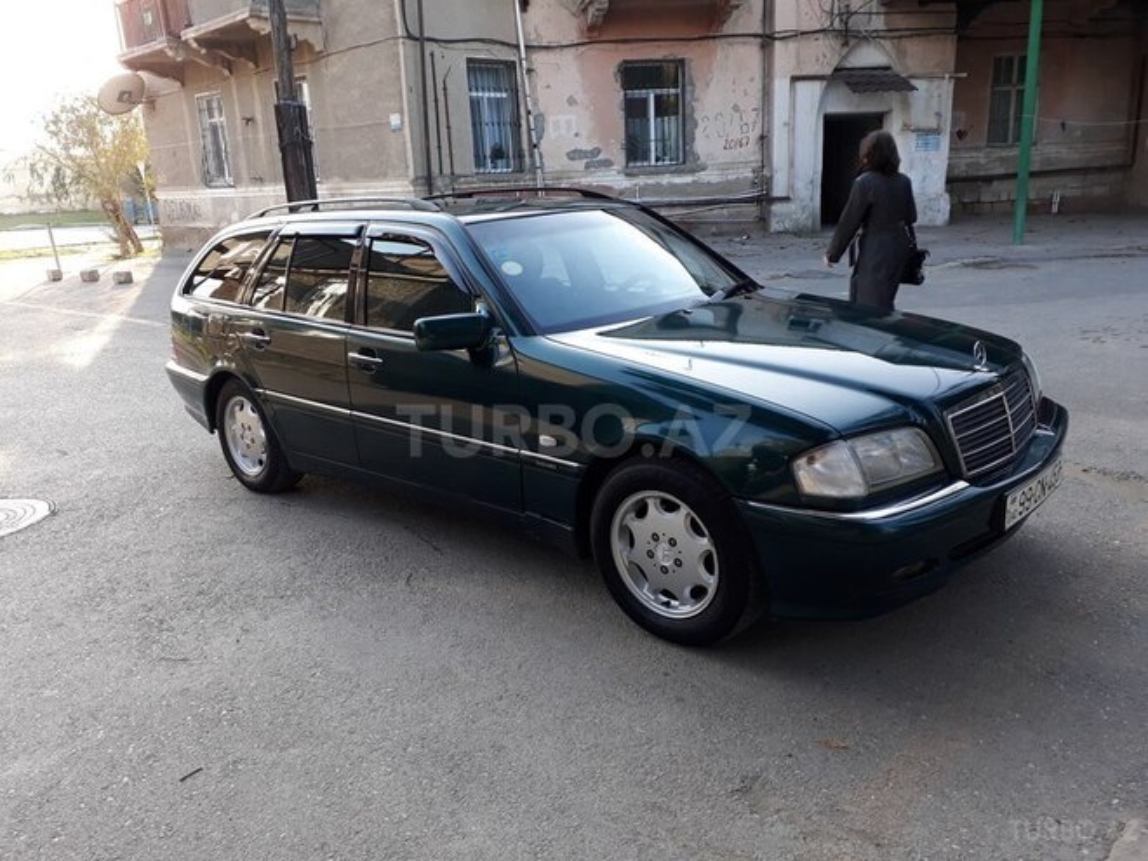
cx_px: 574
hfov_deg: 65.3
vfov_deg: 51.4
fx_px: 895
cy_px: 430
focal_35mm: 27
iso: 40
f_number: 1.9
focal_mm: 3.6
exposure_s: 1/100
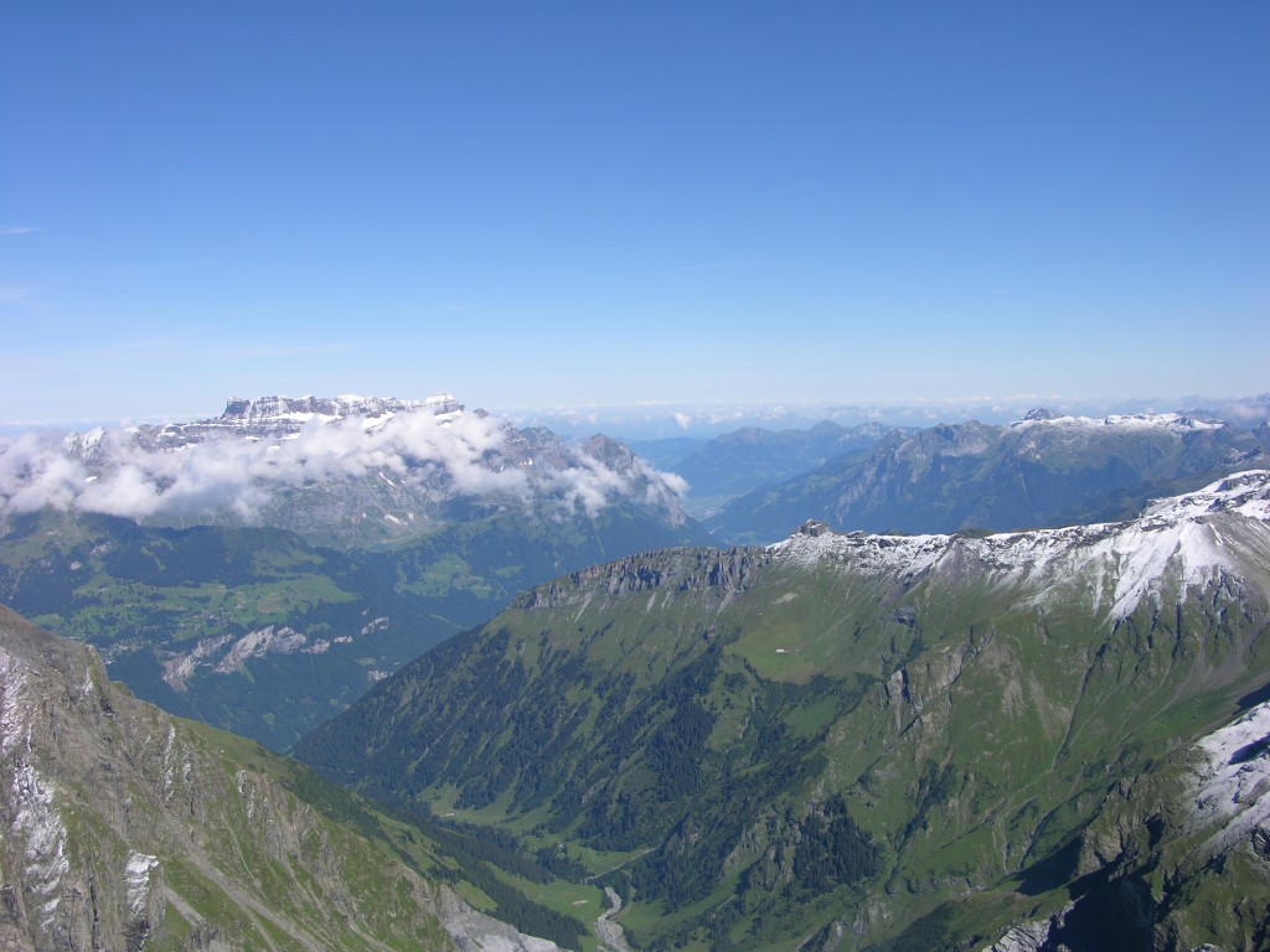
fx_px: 1284
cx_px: 635
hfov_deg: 52.6
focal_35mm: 35
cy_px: 476
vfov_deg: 40.7
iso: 50
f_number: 6.3
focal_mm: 9
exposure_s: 1/263
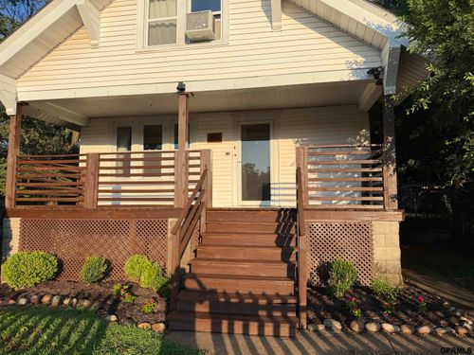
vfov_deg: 56.8
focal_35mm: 24
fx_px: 329
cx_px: 237
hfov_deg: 71.6
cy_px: 178
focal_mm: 6.76
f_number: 1.78
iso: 80
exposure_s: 1/3759
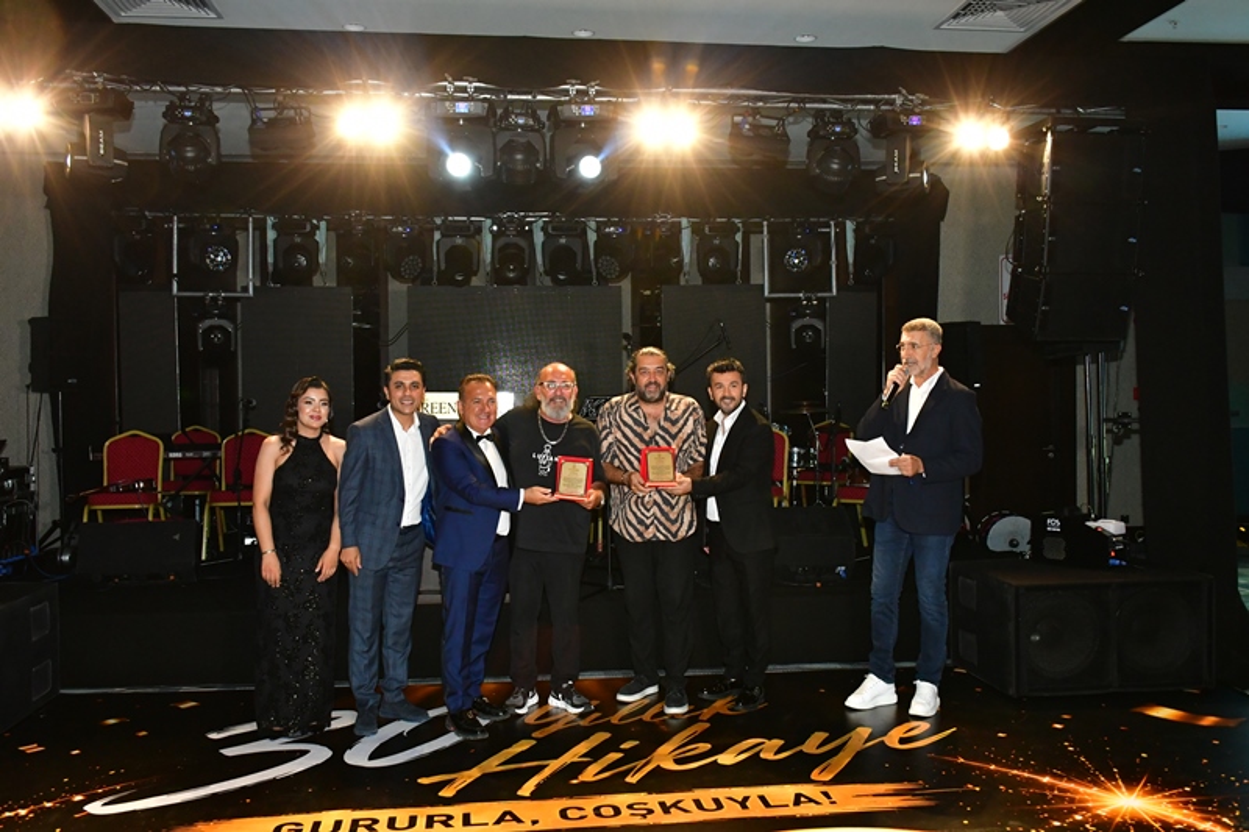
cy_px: 416
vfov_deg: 40.0
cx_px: 624
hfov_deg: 57.2
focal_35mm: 33
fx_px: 1145
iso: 3200
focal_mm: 22
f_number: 7.1
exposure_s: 1/60
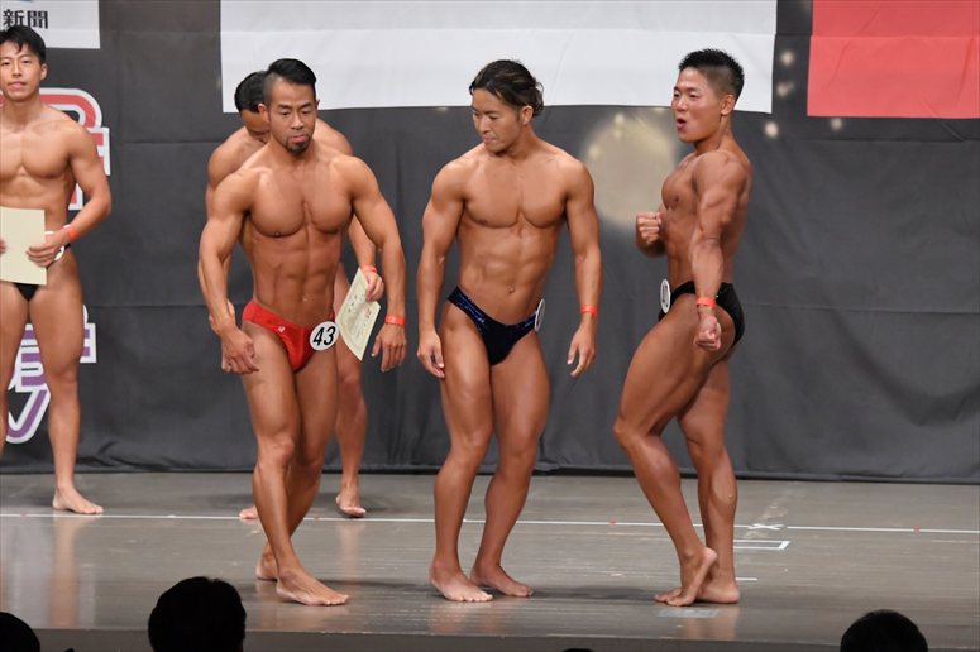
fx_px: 5496
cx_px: 490
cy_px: 326
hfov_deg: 10.2
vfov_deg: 6.8
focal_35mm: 202
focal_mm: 135
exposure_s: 1/400
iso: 6400
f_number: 5.6
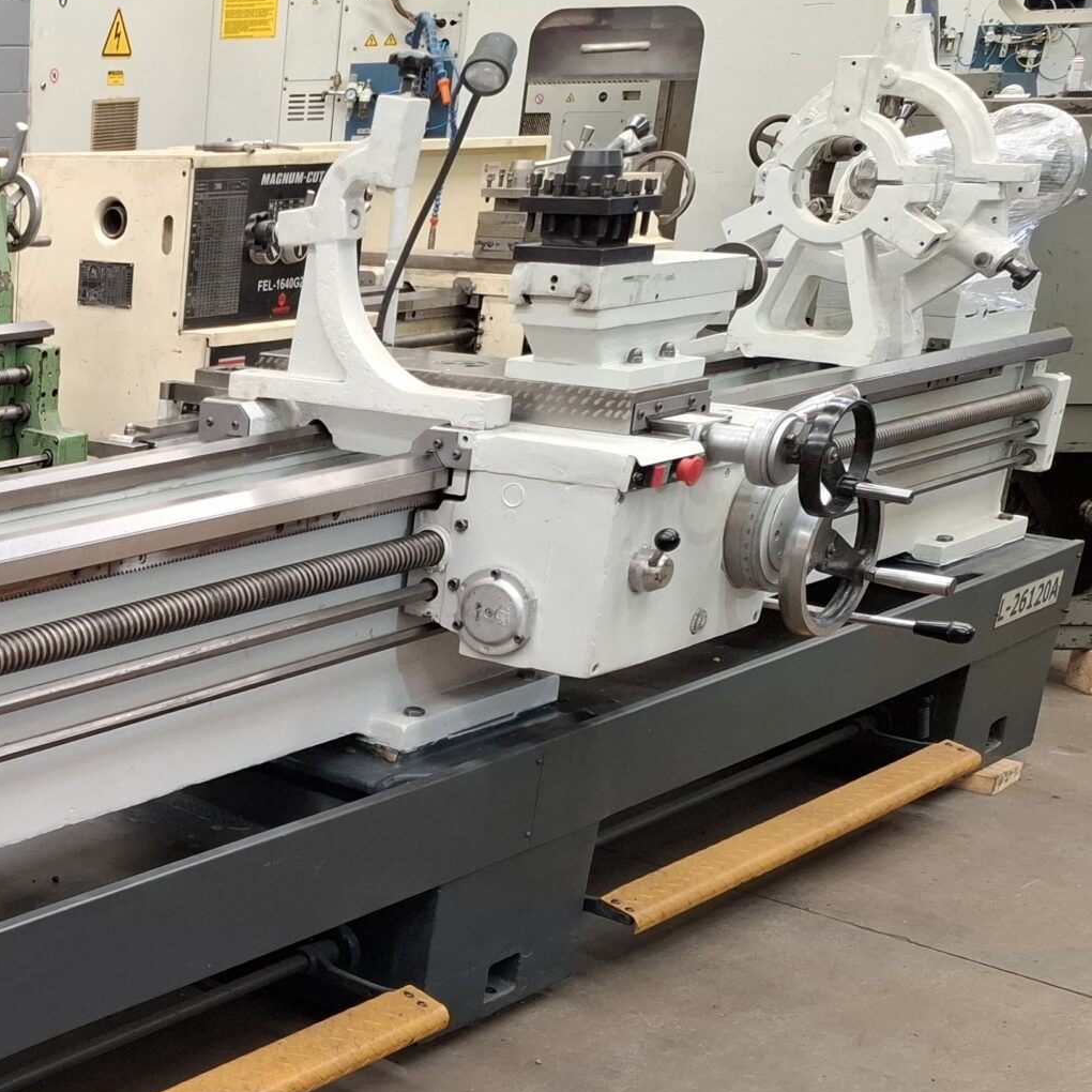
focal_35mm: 51
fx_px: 1820
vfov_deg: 32.7
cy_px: 840
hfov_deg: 28.8
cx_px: -227
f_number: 1.8
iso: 200
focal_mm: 5.54
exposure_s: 1/120
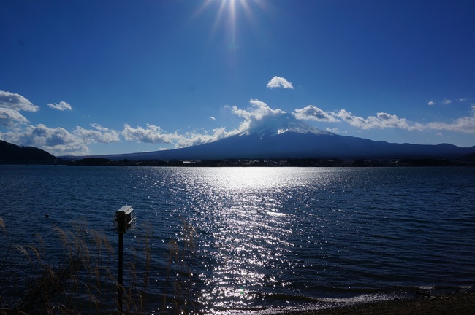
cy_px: 158
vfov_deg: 53.0
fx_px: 316
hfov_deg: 73.8
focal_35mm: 24
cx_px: 238
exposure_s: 1/640
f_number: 13
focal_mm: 16
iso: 100
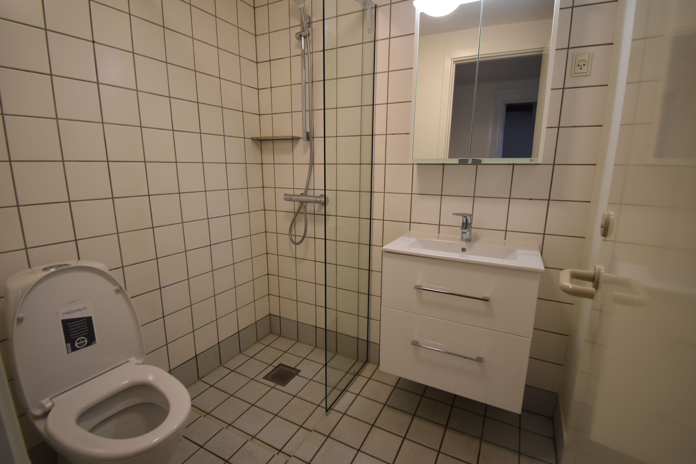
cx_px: 348
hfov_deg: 100.4
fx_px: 290
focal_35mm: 15
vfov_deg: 77.3
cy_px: 232
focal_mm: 10
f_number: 4.5
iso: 450
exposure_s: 1/60
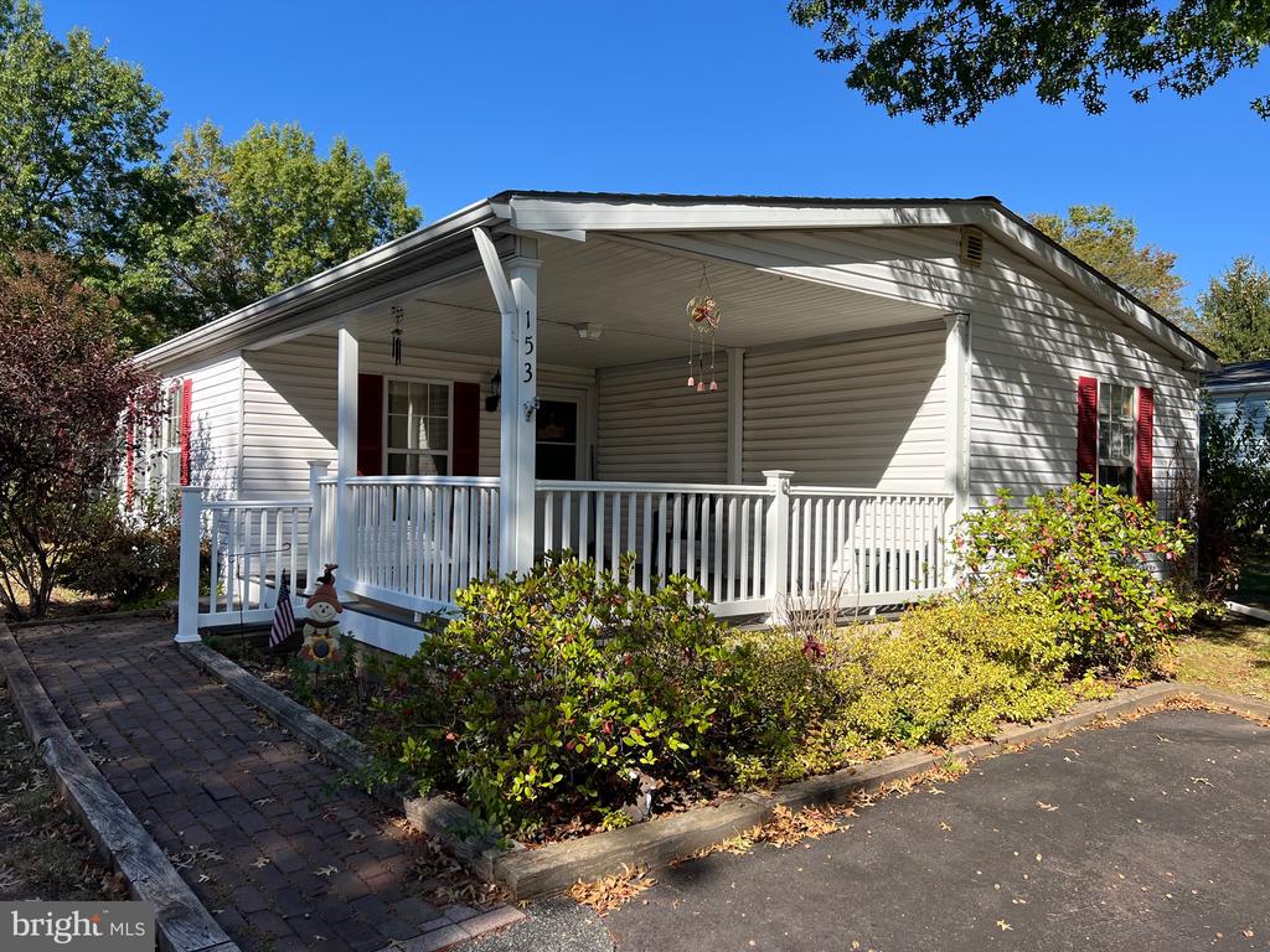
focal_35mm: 26
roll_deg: -1.7
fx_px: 954
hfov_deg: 67.3
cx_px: 635
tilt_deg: -0.2
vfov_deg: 53.1
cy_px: 476
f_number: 1.5
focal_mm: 5.7
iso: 50
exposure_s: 1/2632
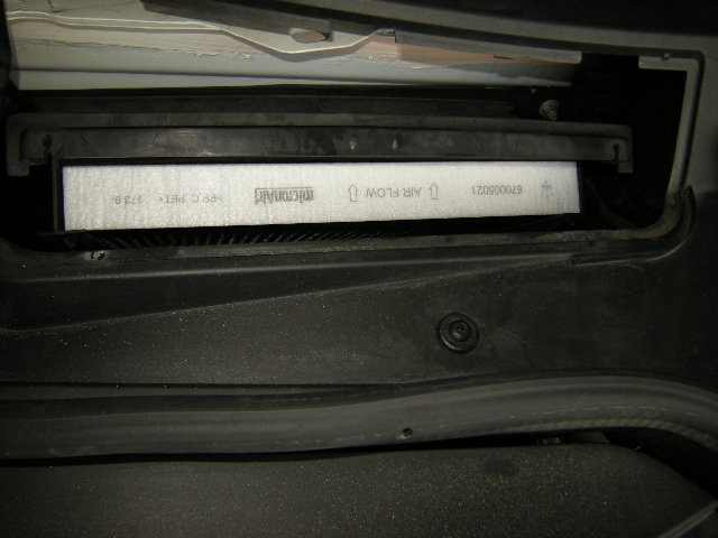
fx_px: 581
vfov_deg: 49.7
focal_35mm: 28
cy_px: 269
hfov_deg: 63.4
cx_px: 359
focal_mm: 4.7
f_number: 2.8
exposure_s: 1/50.2
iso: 64
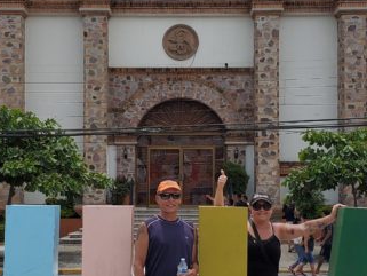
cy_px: 136
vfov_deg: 17.8
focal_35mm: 83
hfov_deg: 23.5
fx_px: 880
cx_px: 167
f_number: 2.4
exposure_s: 1/1732
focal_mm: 4.3
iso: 50
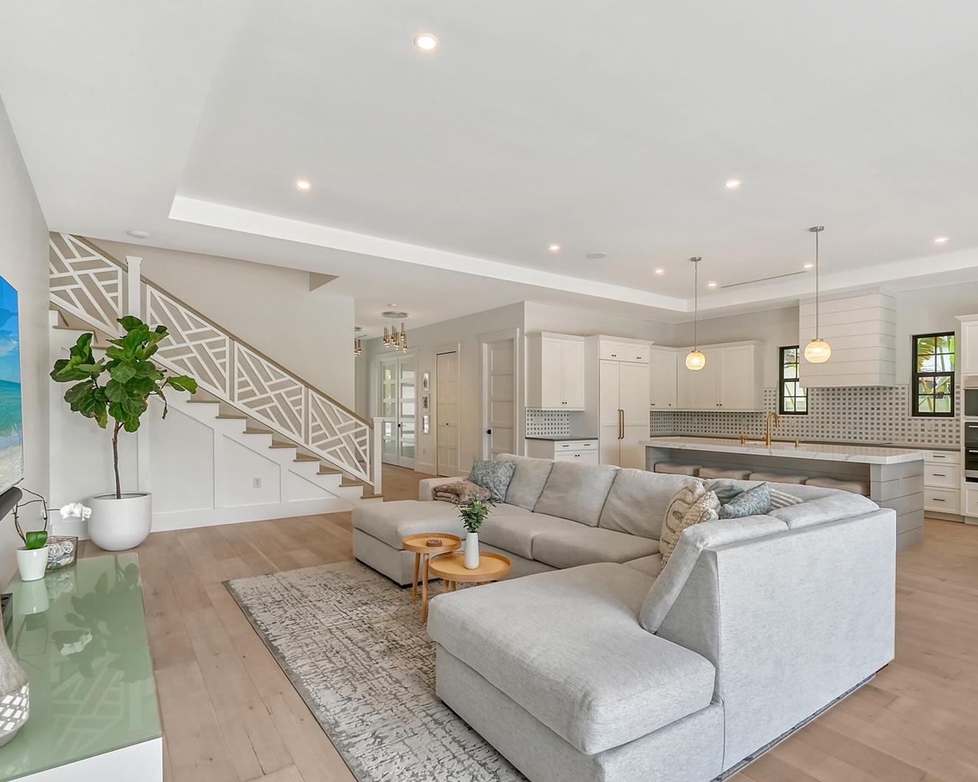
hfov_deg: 89.6
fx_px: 492
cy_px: 390
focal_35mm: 17
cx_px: 466
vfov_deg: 77.0
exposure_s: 1/100
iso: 800
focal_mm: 10
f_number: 10
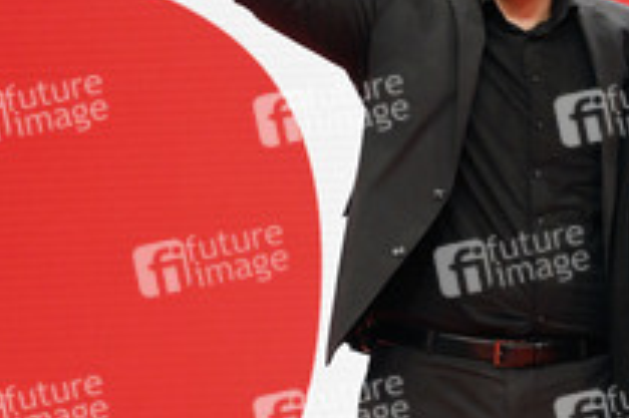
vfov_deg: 7.5
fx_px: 3195
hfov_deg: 11.2
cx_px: 552
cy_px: 36
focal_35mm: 183
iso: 5000
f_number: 5.6
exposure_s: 1/500
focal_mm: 85
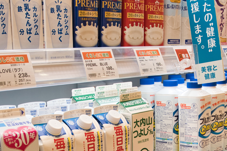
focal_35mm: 72
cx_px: 131
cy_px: 172
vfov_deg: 18.0
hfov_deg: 27.9
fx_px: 456
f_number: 6.3
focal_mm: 27.5
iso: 180
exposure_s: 1/40
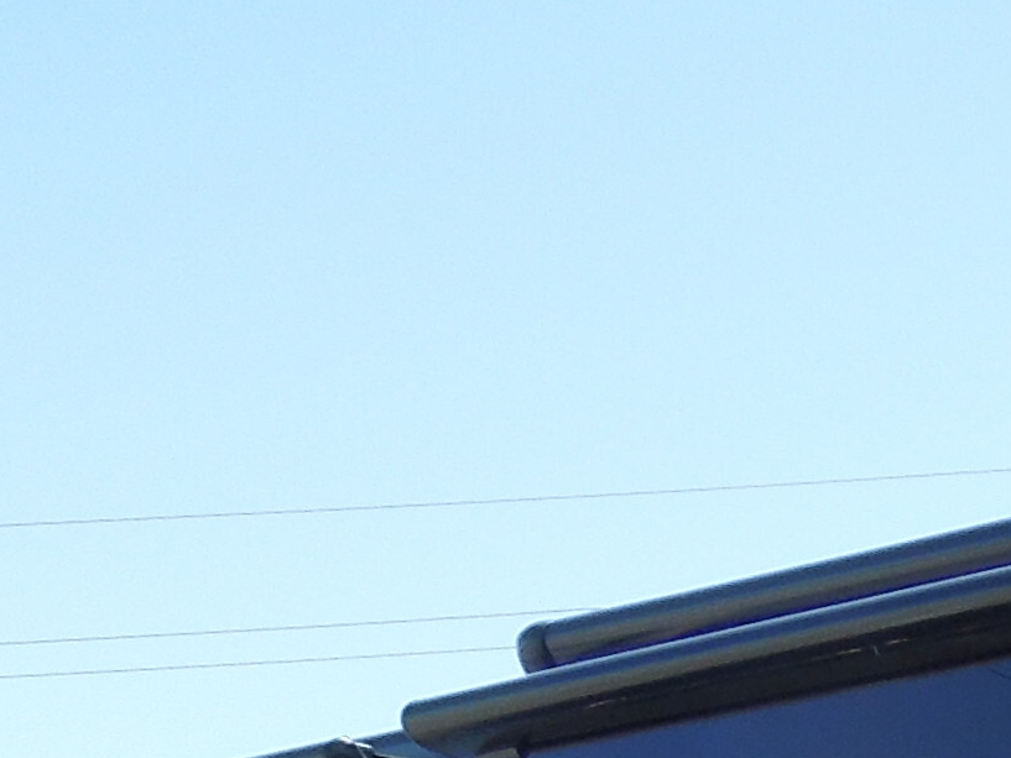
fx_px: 4119
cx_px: 1887
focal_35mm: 141
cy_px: 1462
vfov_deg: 9.9
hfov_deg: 12.6
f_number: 3.3
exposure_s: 1/400
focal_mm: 4.5
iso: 100
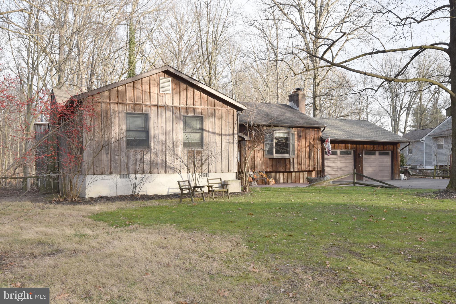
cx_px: 228
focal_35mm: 31
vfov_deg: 42.4
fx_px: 393
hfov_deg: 60.3
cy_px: 152
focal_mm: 31
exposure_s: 1/200
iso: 400
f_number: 8
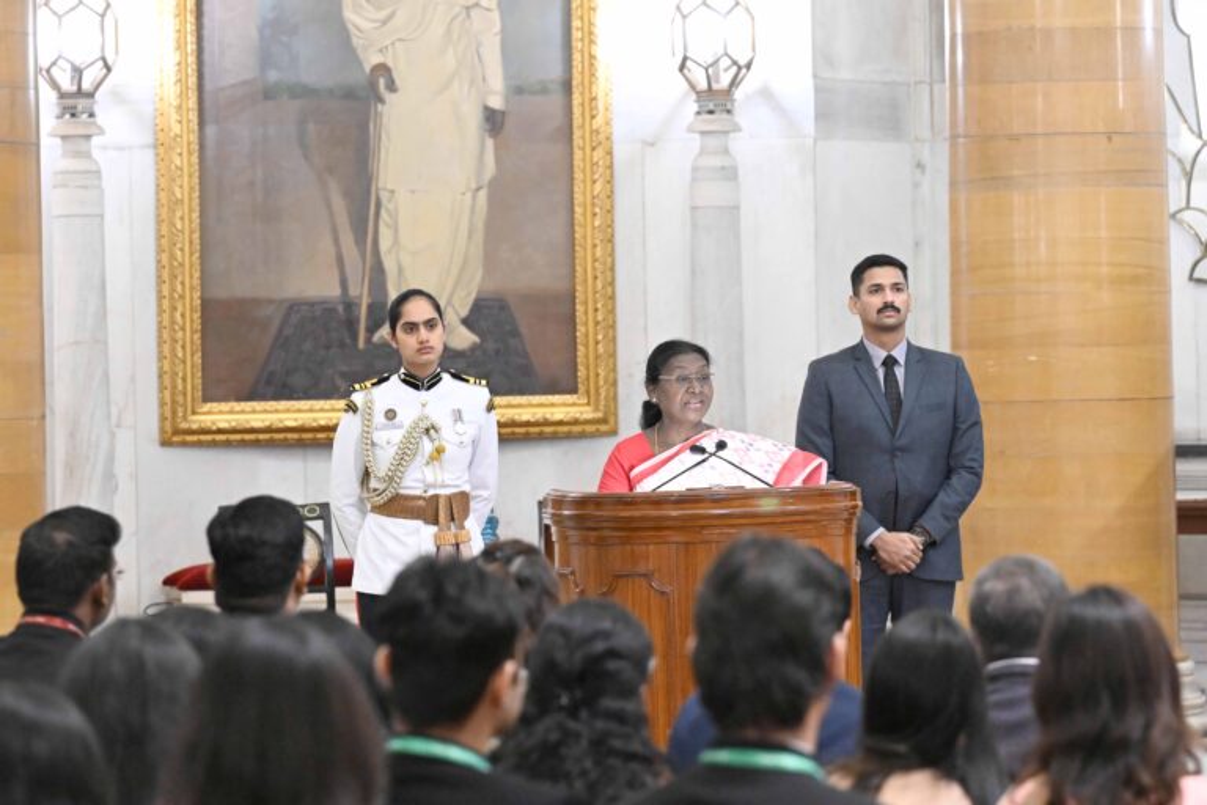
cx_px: 604
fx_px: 3855
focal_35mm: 115
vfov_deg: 11.9
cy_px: 402
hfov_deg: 17.8
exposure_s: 1/100
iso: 6400
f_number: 4
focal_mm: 115
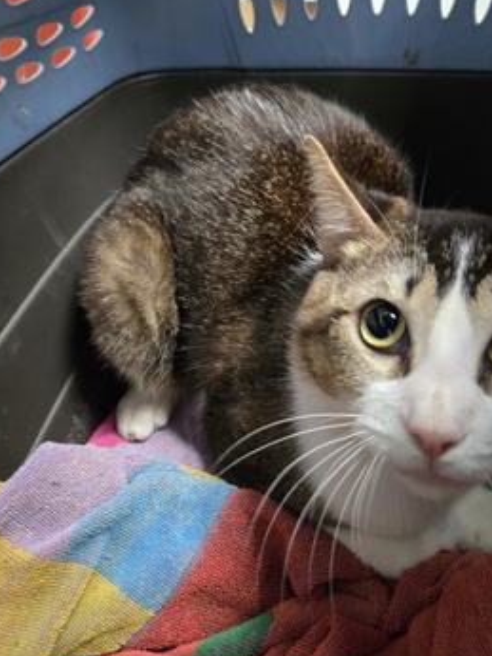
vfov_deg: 63.2
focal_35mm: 28
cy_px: 285
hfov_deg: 49.6
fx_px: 530
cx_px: 278
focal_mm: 5.4
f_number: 1.8
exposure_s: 1/60
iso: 1000
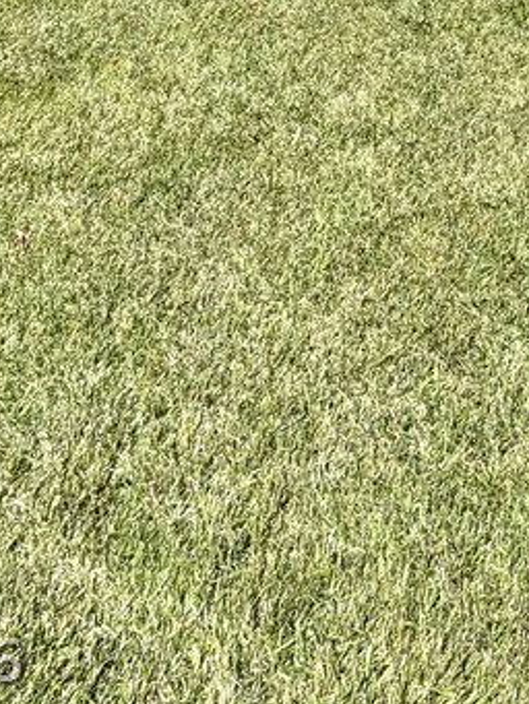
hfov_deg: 31.9
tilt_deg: -9.0
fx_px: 855
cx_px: 519
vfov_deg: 28.7
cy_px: -349
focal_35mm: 42
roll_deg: +1.9
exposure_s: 1/770
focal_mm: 2.22
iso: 20
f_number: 2.2
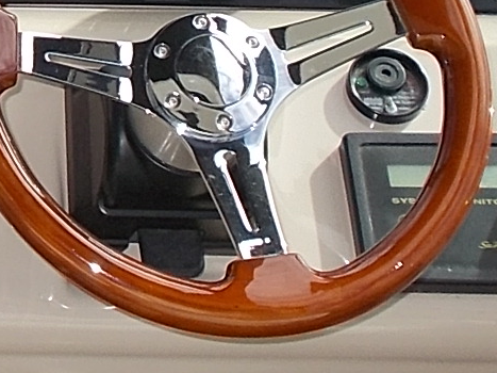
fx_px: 2096
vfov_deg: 9.8
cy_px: -211
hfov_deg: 13.0
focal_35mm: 146
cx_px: -159
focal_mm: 5.3
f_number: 3.4
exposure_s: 1/500
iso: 80
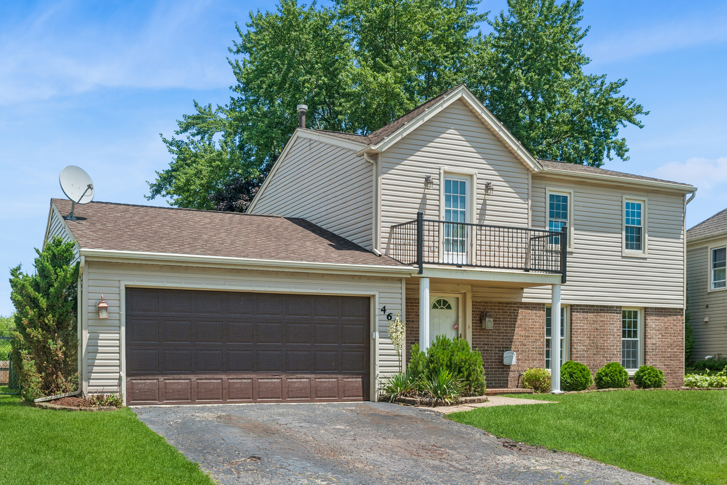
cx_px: 355
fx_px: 828
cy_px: 238
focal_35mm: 41
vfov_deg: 32.6
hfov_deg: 47.4
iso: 400
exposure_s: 1/1600
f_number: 8
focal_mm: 40
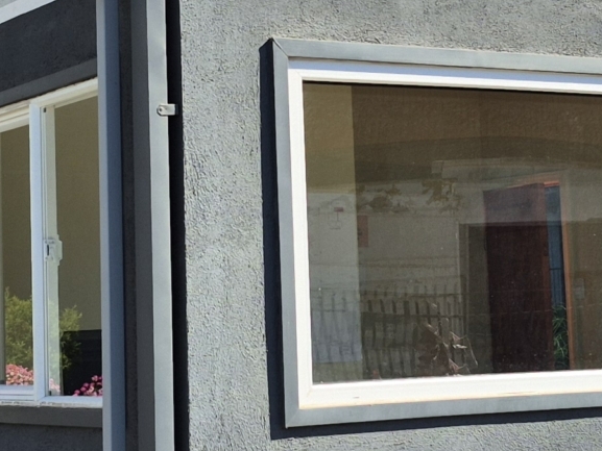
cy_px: 102
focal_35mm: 102
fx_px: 1774
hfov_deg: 19.3
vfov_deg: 14.4
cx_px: 319
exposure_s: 1/1488
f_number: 1.8
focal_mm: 5.4
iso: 25
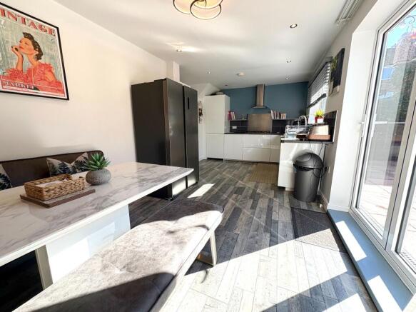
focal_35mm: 14
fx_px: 168
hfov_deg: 102.1
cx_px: 208
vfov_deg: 85.7
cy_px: 156
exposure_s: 1/155
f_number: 2.2
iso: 64
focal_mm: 2.22
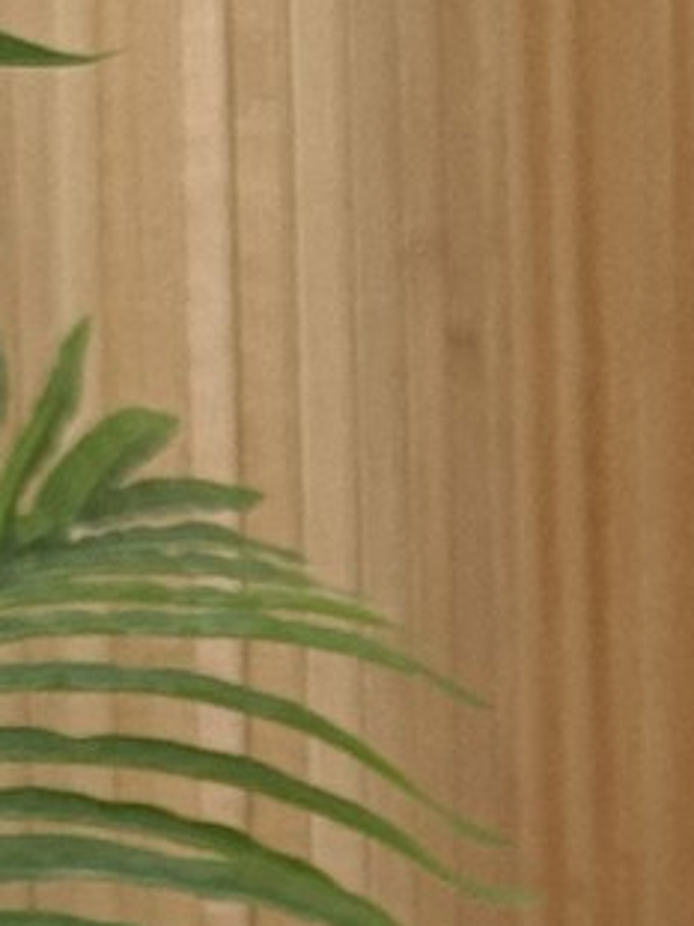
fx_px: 8266
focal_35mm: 309
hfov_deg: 4.8
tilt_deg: -0.9
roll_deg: +0.5
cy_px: 2445
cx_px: 1019
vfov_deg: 6.1
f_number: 1.78
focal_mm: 6.76
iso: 125
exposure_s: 1/60
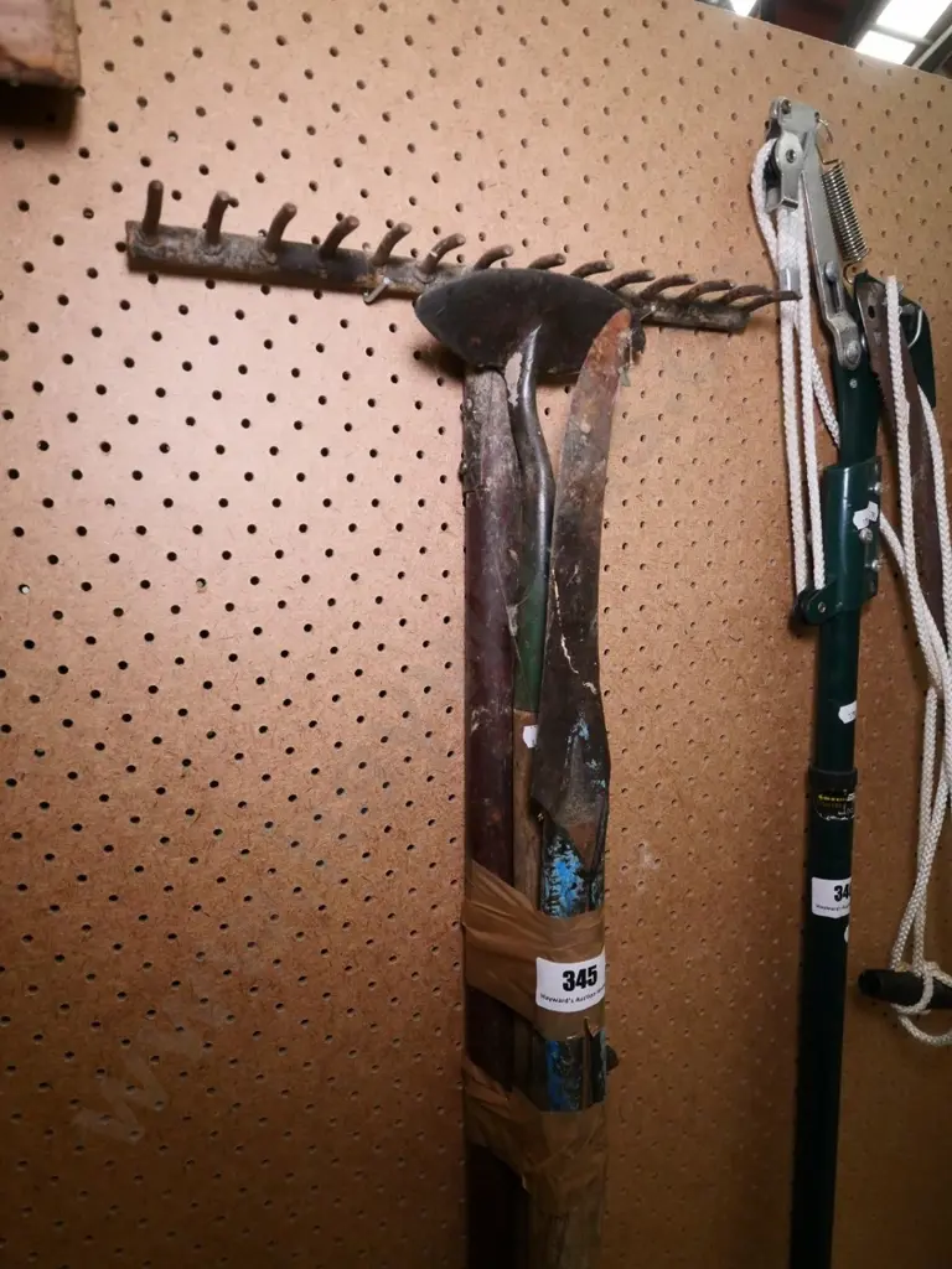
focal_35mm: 20
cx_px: 476
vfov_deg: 81.7
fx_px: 733
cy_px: 634
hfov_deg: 66.0
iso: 3200
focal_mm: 10
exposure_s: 1/500
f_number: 4.5
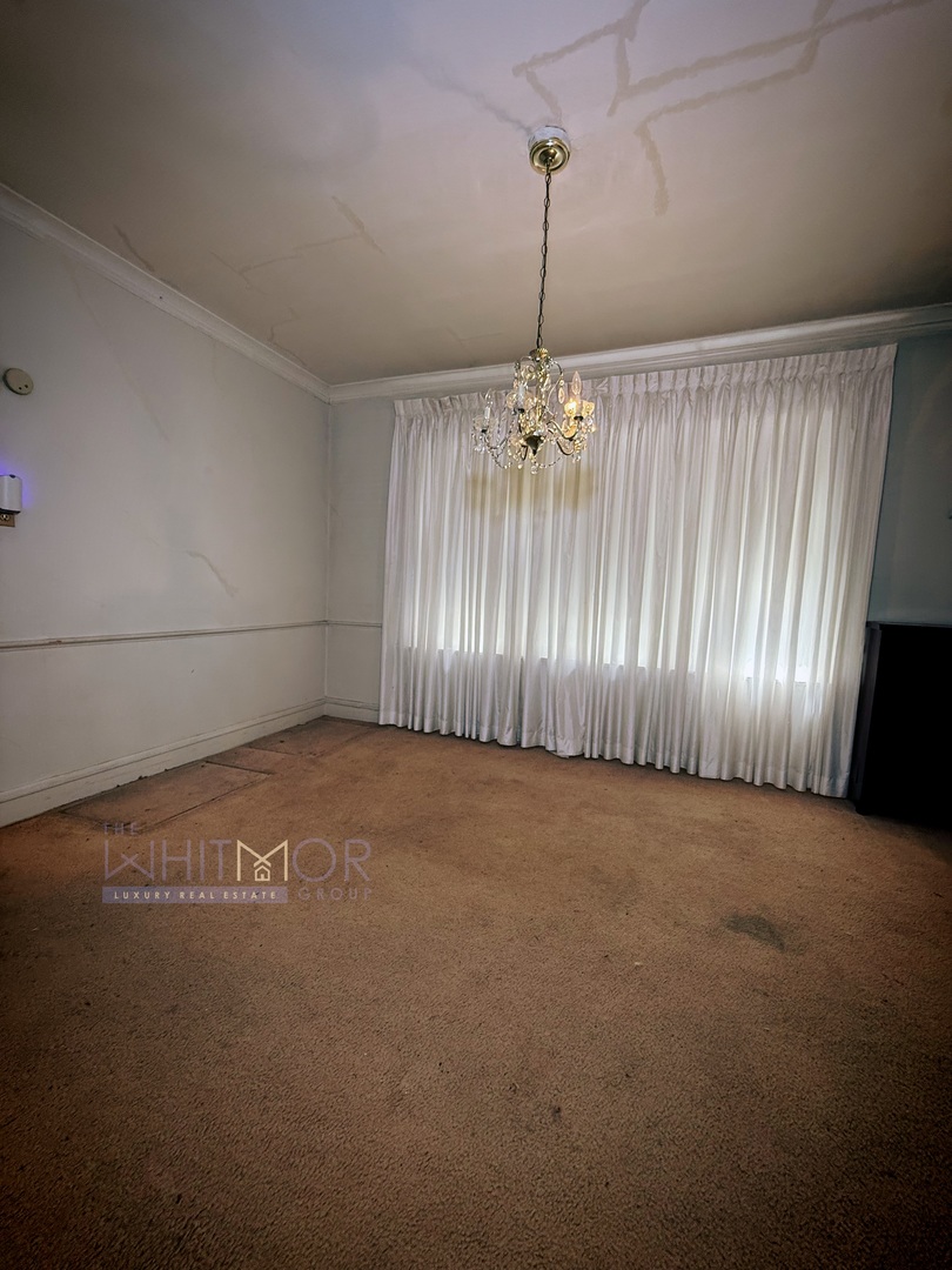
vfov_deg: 102.1
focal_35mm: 14
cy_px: 635
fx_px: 513
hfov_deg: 85.7
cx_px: 476
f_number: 2.2
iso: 200
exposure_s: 1/60
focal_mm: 2.22
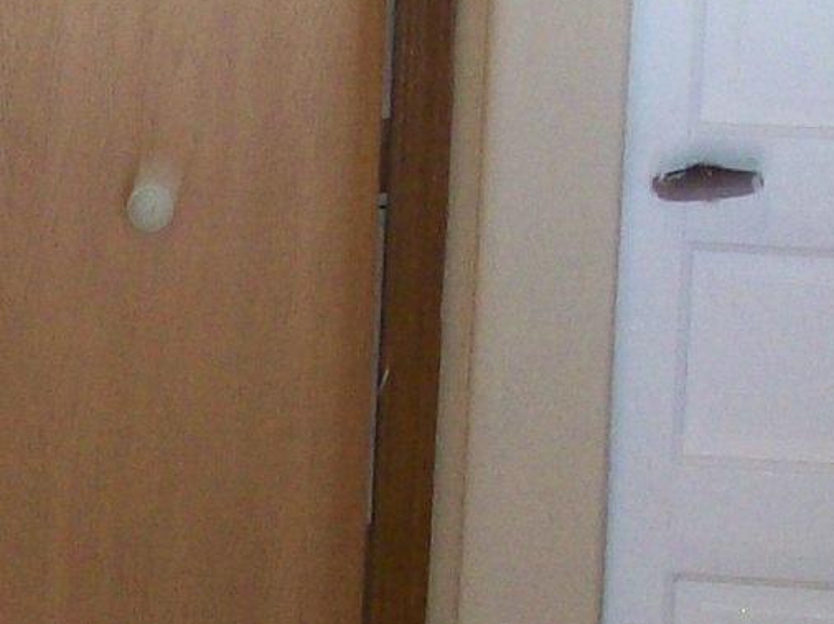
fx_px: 3949
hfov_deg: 12.0
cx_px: 158
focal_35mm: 164
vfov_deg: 9.0
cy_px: 489
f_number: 2.7
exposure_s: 1/64
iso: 140
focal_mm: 6
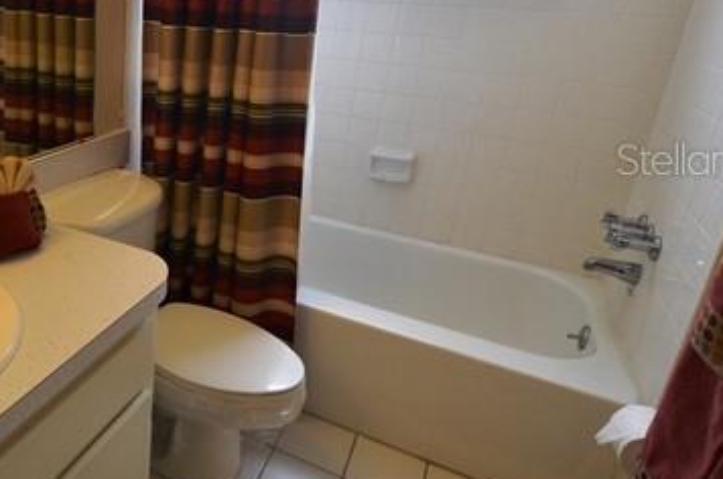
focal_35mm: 27
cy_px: 158
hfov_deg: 62.5
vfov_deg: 47.0
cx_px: 158
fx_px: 541
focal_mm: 10
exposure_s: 1/100
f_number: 5
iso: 400
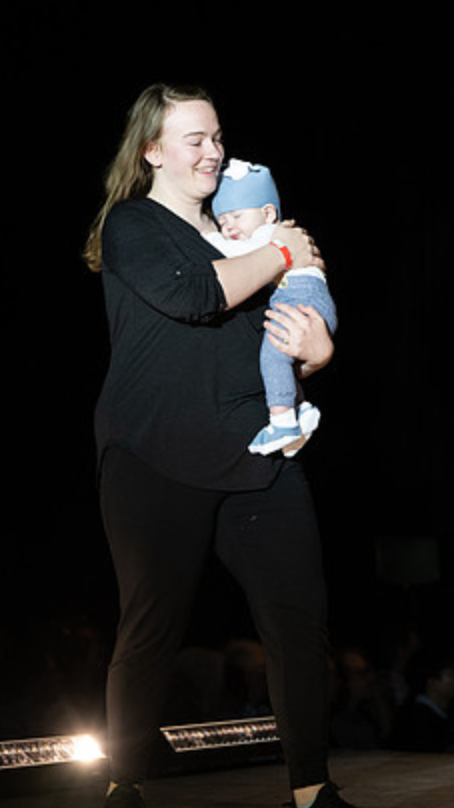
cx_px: 216
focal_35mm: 179
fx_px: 3834
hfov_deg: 6.8
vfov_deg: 12.0
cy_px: 400
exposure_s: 1/250
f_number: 5.6
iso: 1000
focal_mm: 100
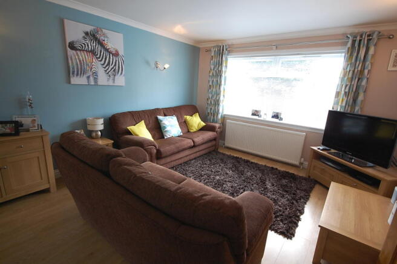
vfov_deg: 69.5
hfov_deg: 92.5
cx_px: 198
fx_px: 190
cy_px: 132
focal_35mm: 17
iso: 720
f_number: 4.5
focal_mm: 11.5
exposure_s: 1/30
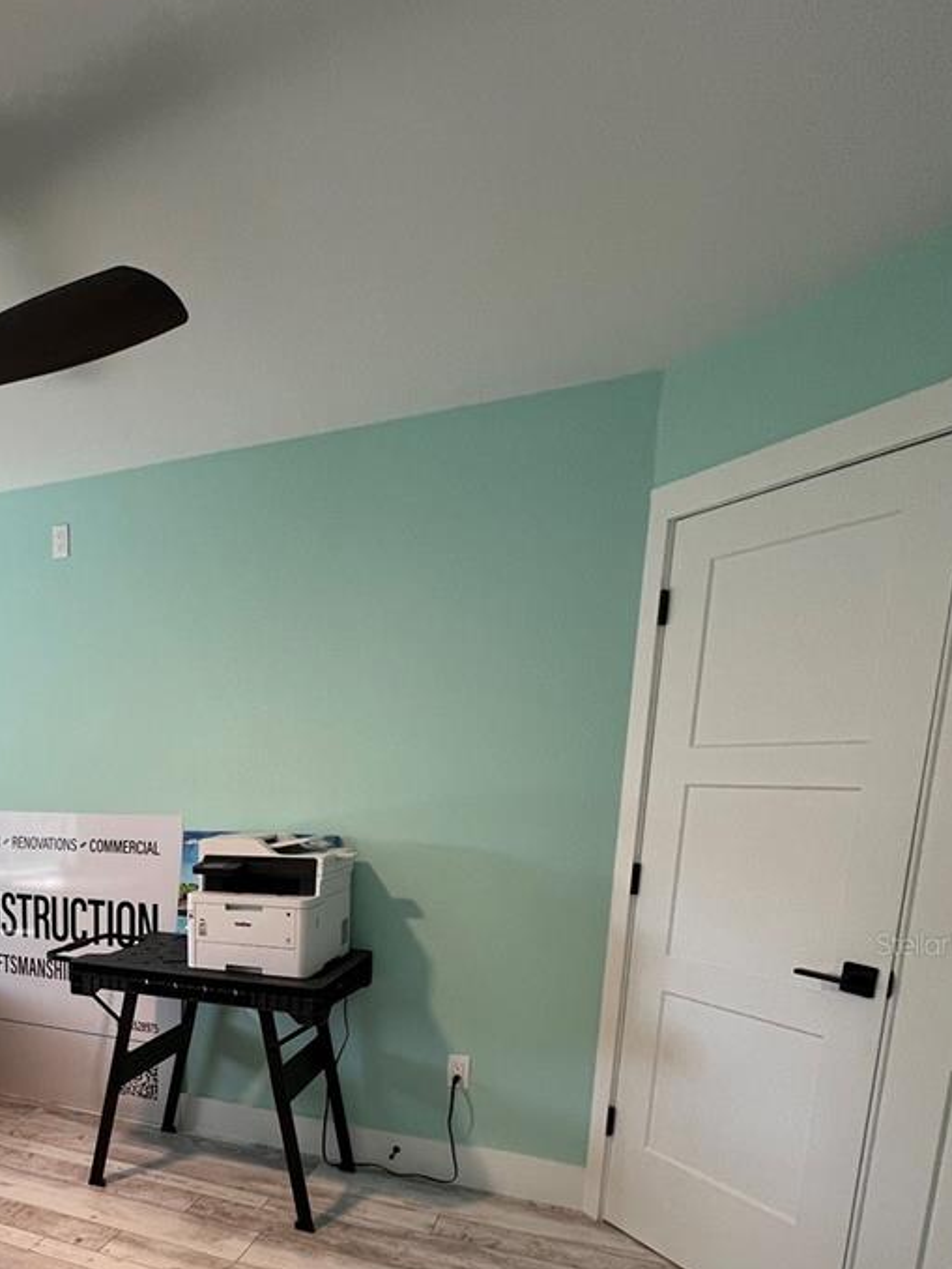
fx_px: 843
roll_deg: -0.5
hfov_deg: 54.2
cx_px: 166
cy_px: 943
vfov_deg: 69.3
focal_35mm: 23
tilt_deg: -10.4
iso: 200
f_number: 1.8
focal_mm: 1.57
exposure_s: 1/60
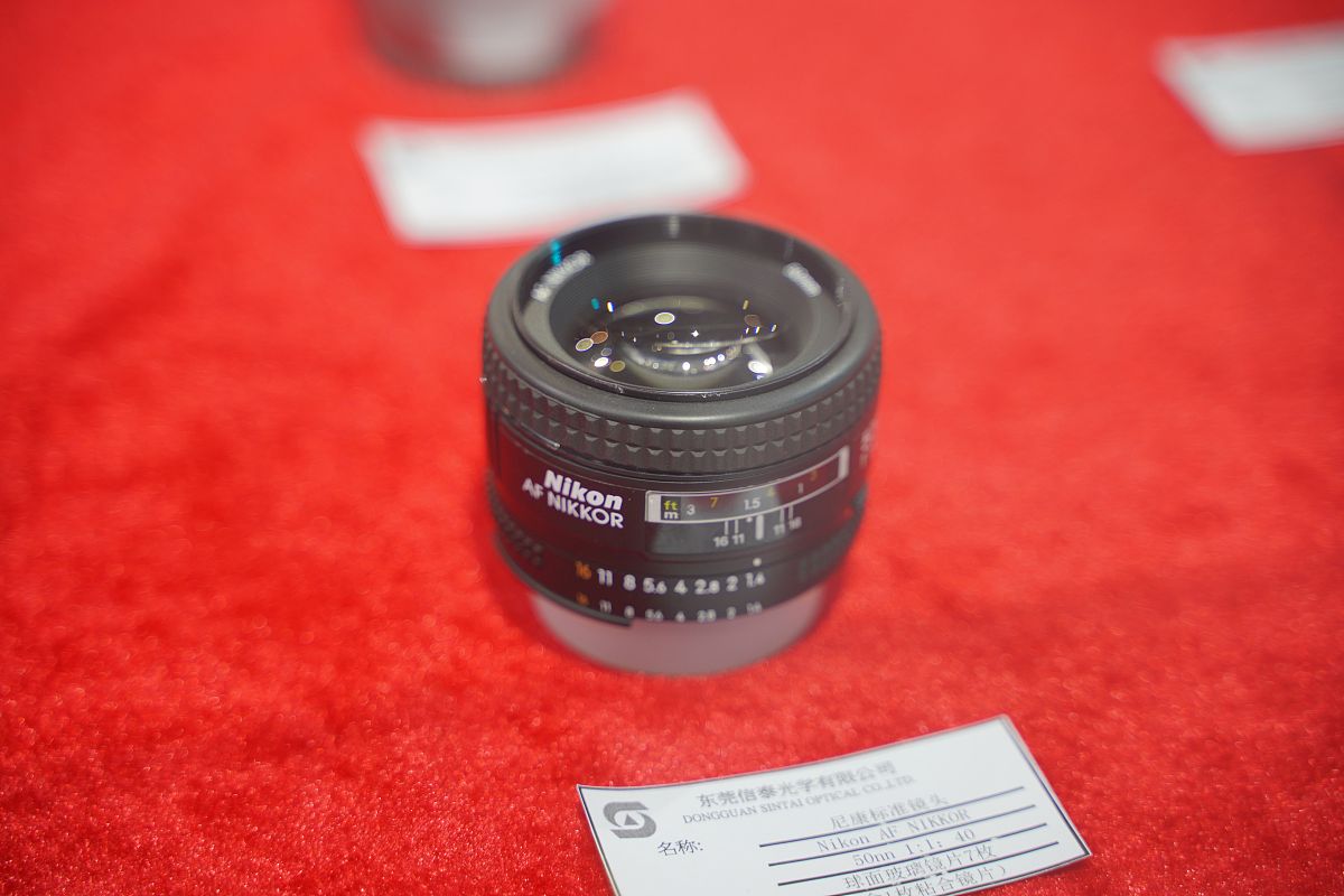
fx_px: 2800
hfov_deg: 27.0
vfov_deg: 18.2
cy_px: 448
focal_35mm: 75
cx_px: 672
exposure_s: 1/160
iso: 640
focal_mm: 75
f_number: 2.8
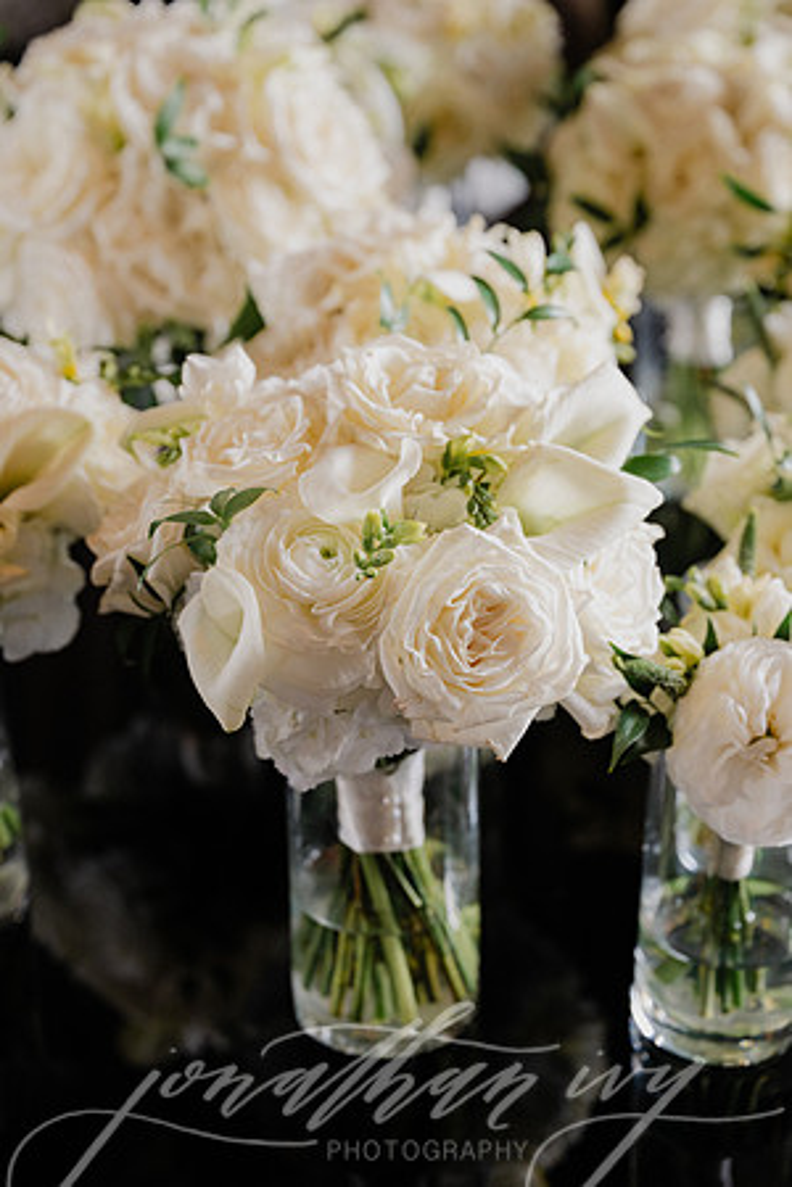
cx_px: 396
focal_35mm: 65
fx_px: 2145
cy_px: 594
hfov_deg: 20.9
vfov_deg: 31.0
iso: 1250
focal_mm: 65
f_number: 4
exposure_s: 1/100
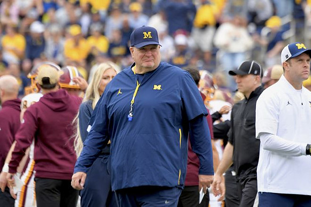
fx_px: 5180
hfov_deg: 3.4
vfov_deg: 2.3
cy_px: 104
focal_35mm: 600
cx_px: 156
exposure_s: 1/640
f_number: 5.6
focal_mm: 400
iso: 800
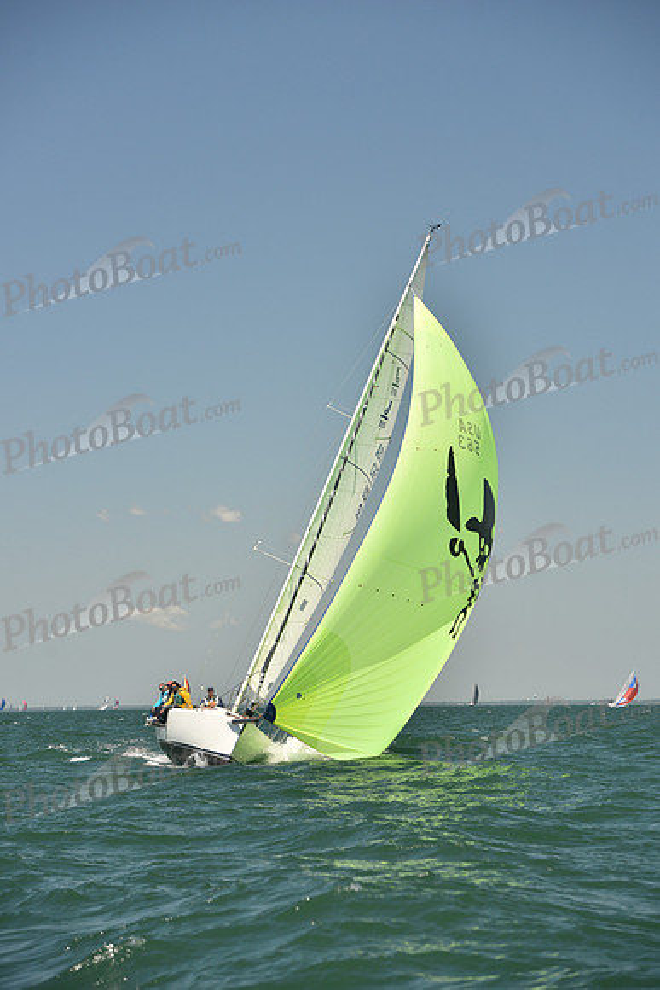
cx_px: 330
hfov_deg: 11.8
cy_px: 495
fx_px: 3188
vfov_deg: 17.6
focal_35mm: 116
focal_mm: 116
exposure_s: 1/800
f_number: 5
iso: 250
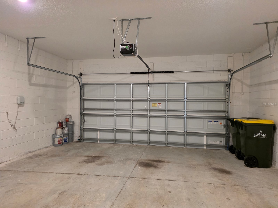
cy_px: 104
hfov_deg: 73.9
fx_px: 185
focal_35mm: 23
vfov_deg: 58.9
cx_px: 139
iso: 1250
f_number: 1.7
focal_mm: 6.3
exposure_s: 1/120
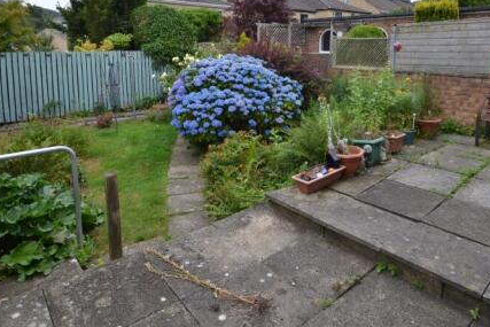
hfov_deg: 75.8
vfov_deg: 52.7
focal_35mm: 23
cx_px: 273
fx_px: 313
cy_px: 82
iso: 110
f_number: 5.6
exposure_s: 1/125
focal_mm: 10
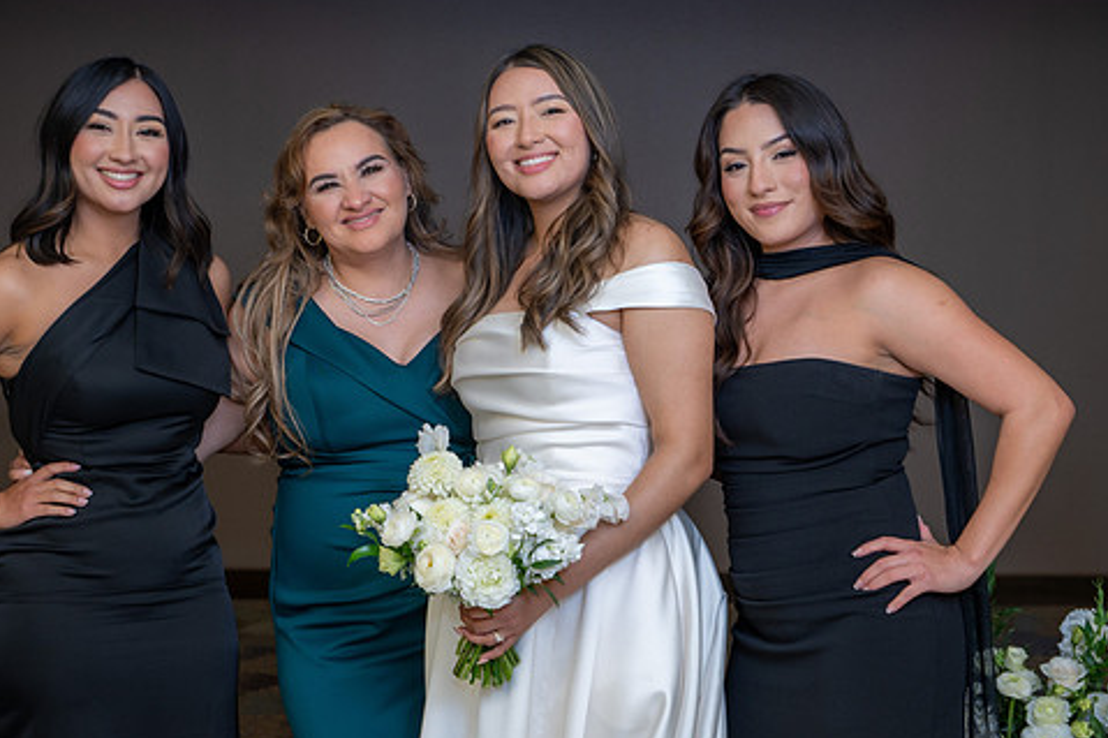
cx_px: 486
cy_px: 385
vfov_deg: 21.6
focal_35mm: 63
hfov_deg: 31.9
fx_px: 1938
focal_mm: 52
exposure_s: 1/50
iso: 250
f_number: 4
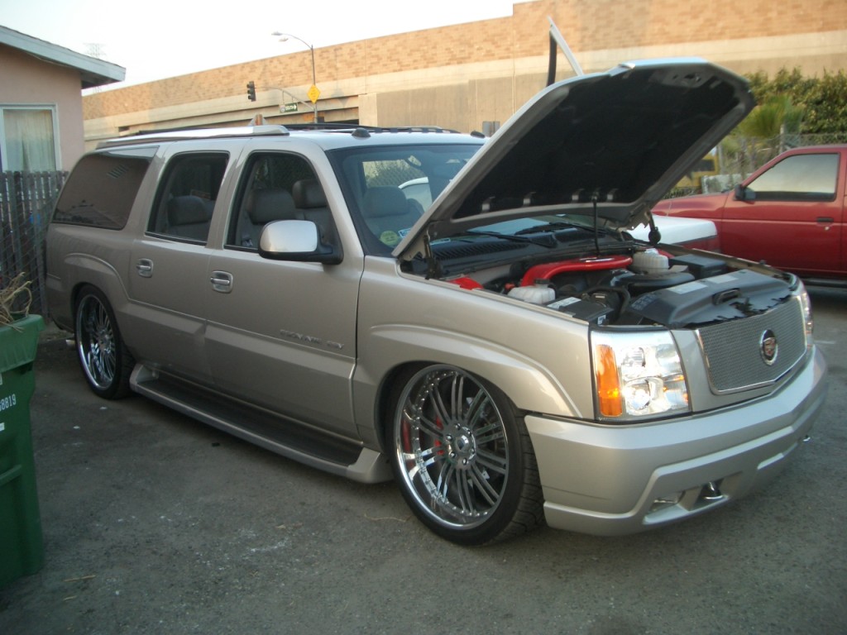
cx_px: 424
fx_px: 856
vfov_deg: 40.7
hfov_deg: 52.6
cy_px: 318
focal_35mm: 35
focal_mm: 5.8
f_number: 2.6
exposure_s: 1/80
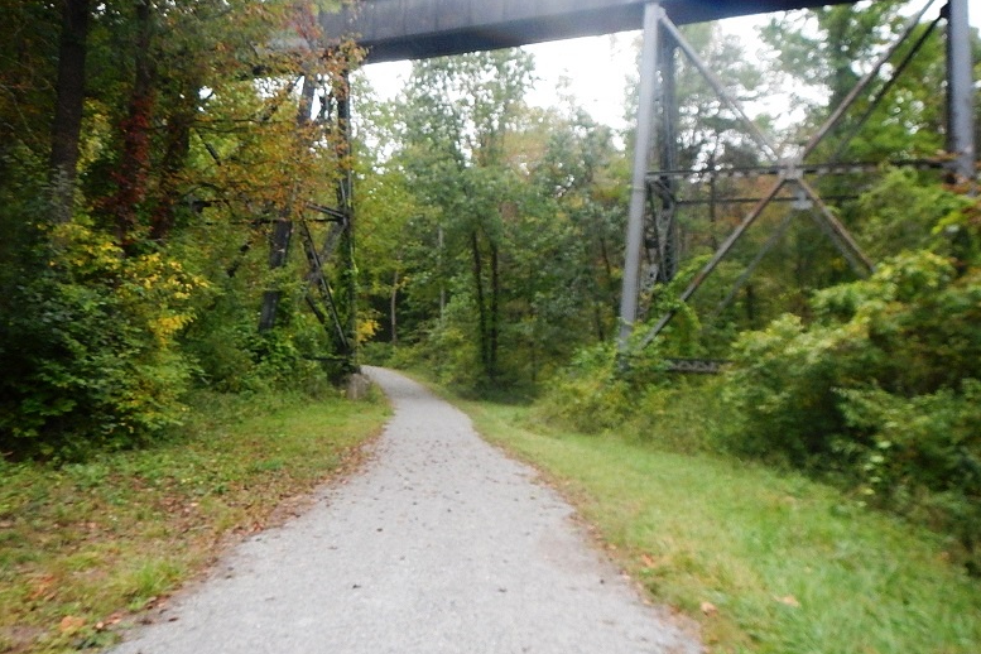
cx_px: 497
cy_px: 293
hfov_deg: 61.9
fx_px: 817
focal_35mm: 30
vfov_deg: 43.5
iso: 400
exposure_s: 1/250
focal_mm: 5
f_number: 3.9
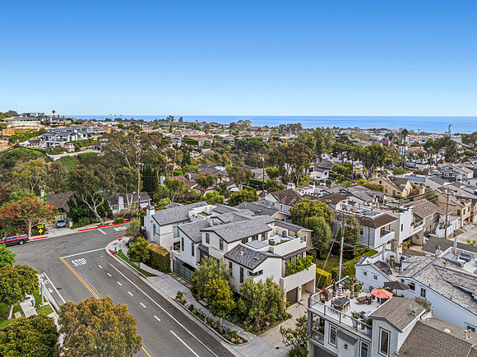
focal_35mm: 24
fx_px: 330
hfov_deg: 71.6
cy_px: 178
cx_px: 238
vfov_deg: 56.7
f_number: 2.8
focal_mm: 12.3
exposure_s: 1/120
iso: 150
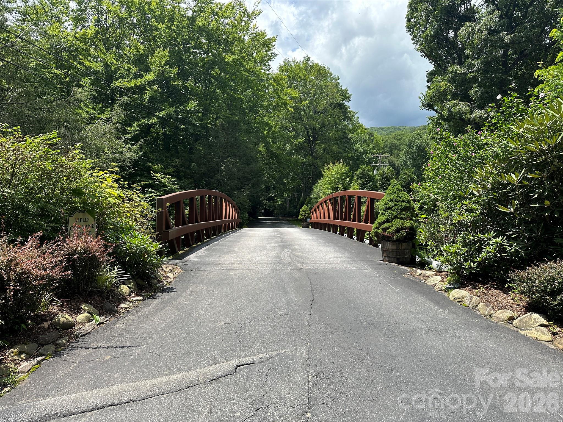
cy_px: 211
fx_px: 390
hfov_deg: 71.6
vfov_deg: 56.8
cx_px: 282
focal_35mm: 24
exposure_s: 1/2732
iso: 80
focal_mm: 6.86
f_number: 1.78
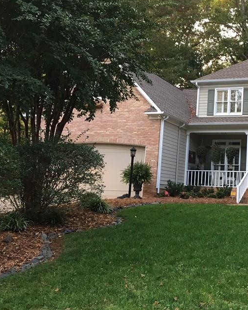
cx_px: 231
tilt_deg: +8.0
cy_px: 131
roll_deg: -2.5
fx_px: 422
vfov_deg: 40.2
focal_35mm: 46
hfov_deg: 31.0
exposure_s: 1/30
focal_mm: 4.15
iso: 40
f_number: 2.2
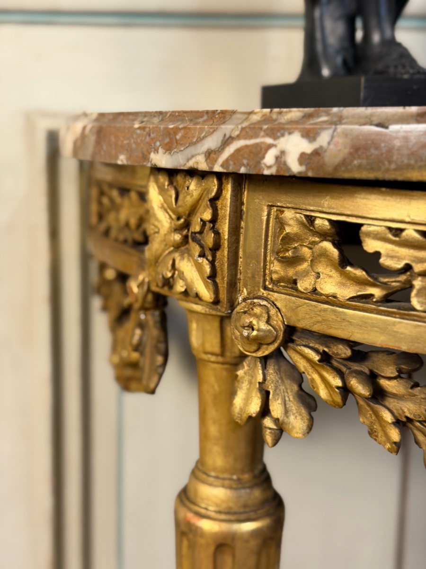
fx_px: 788
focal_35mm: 48
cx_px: 213
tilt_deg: -11.3
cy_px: 284
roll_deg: -1.2
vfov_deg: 39.7
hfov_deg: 30.3
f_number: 1.78
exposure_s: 1/33
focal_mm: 6.76
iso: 200
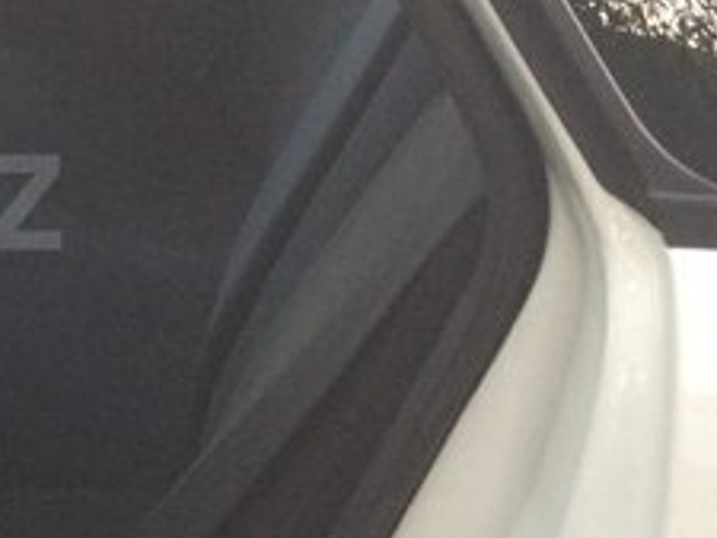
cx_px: -264
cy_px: 202
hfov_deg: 20.6
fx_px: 1762
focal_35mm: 85
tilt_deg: -25.7
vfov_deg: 17.4
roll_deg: +1.8
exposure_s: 1/33
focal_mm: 4.15
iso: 250
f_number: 2.2
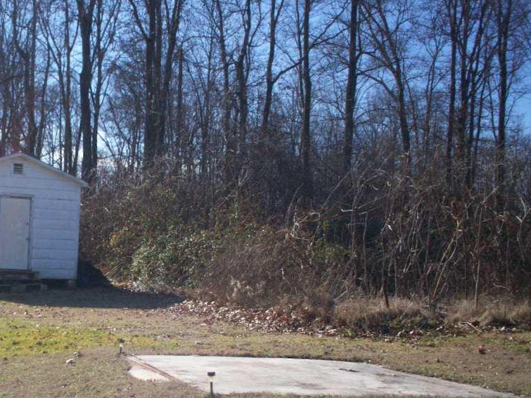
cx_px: 110
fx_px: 890
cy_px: 252
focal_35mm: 58
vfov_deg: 25.1
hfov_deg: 32.4
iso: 100
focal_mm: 6
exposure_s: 1/497
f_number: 4.5
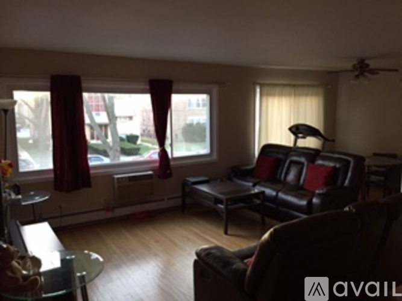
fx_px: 337
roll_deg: +1.8
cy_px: 150
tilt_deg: -8.3
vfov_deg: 48.2
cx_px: 201
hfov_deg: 61.7
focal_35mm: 29
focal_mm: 4.15
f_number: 2.2
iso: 200
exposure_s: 1/30
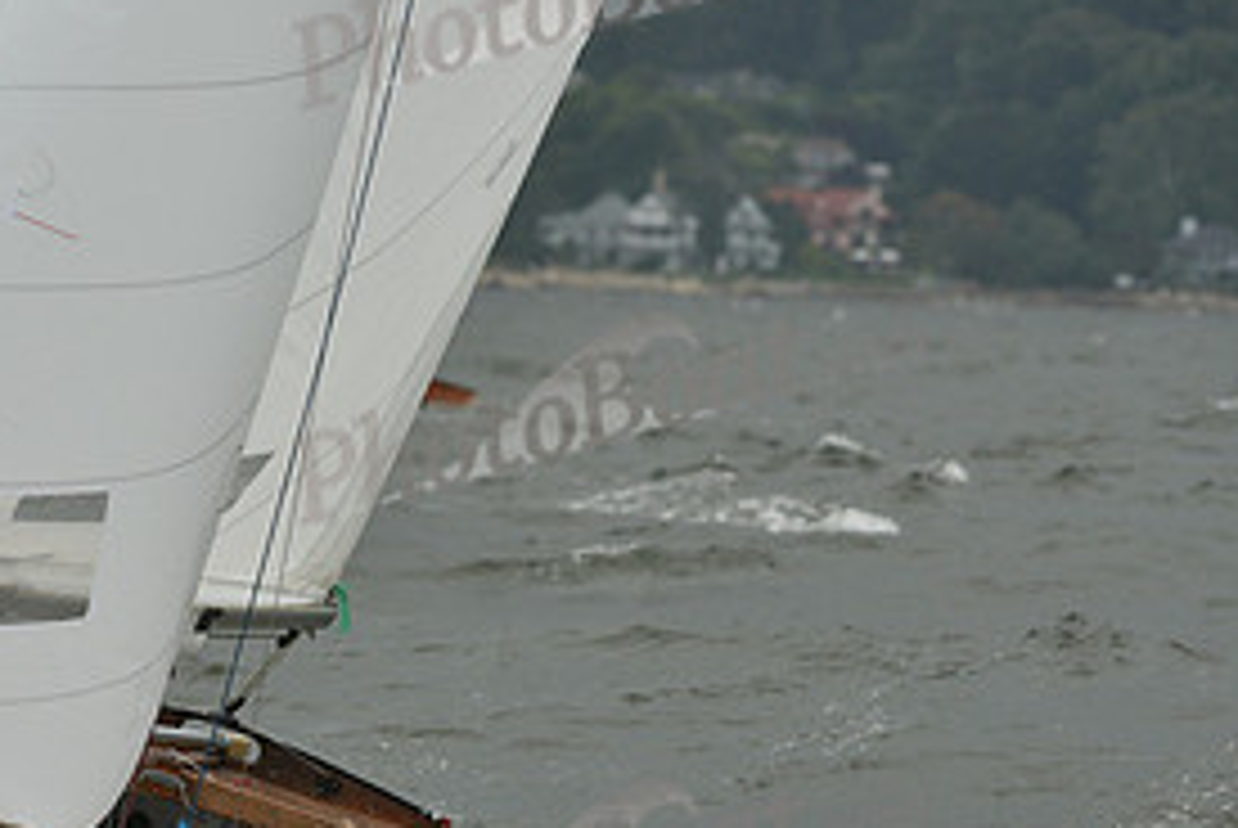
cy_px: 704
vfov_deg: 2.7
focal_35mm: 506
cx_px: 63
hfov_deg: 4.1
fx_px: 17419
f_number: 6.3
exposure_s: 1/800
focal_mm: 240
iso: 400
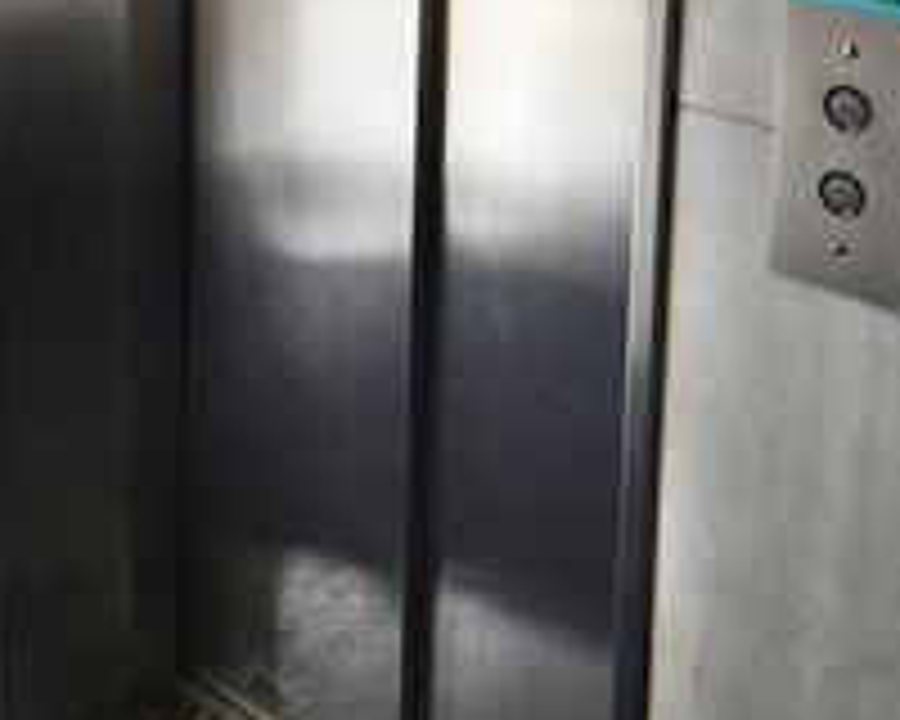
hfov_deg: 41.0
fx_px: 1199
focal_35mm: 45
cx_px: 380
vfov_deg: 26.2
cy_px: -306
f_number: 9
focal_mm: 10
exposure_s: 1/100
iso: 400
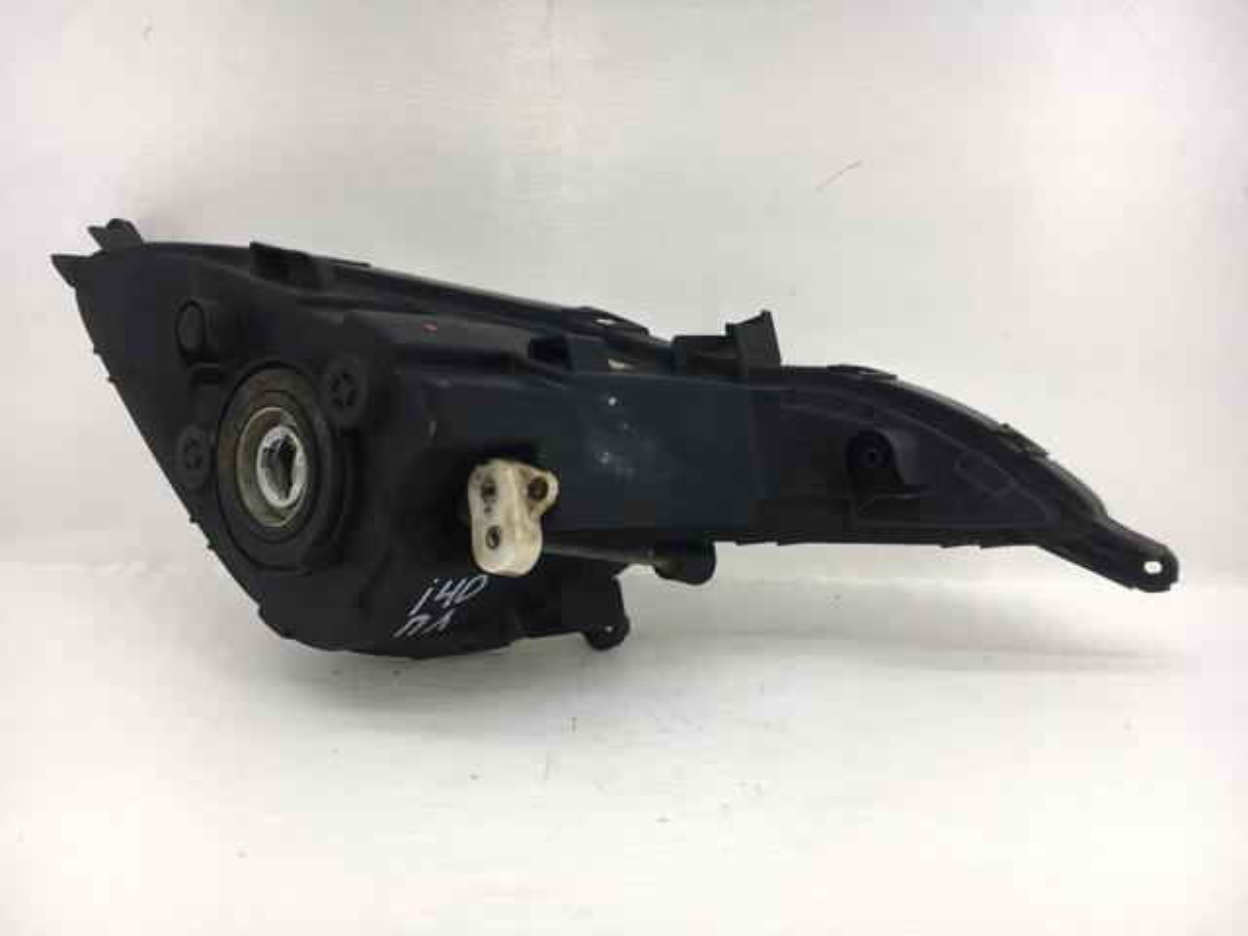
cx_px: 624
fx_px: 1046
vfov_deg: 48.2
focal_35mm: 29
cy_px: 468
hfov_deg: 61.7
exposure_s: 1/274
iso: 25
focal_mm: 4.15
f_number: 2.2
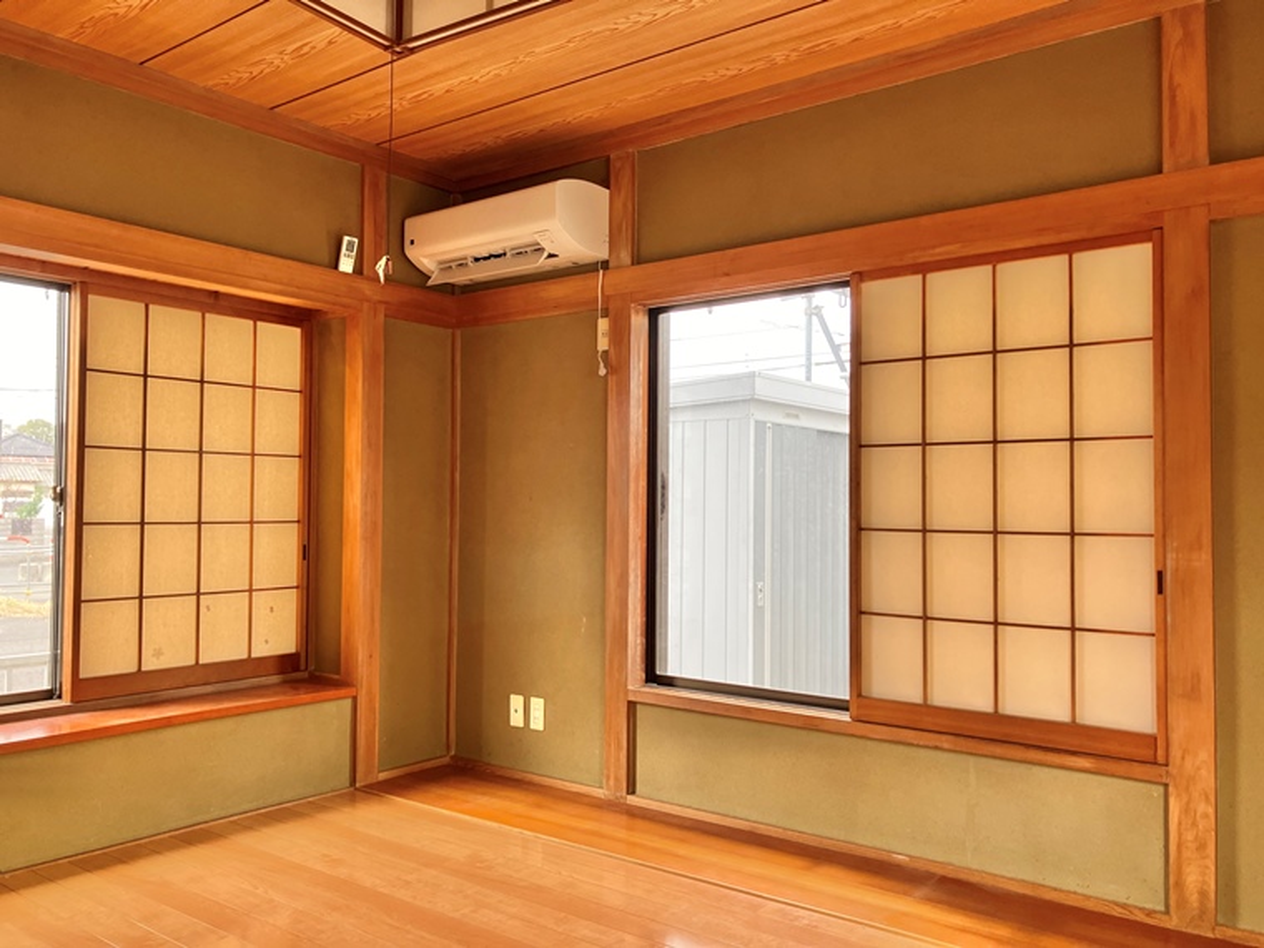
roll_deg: -0.3
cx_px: 632
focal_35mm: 28
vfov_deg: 49.7
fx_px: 1022
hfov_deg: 63.4
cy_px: 474
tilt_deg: +1.9
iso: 64
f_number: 1.8
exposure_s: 1/121
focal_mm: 3.99
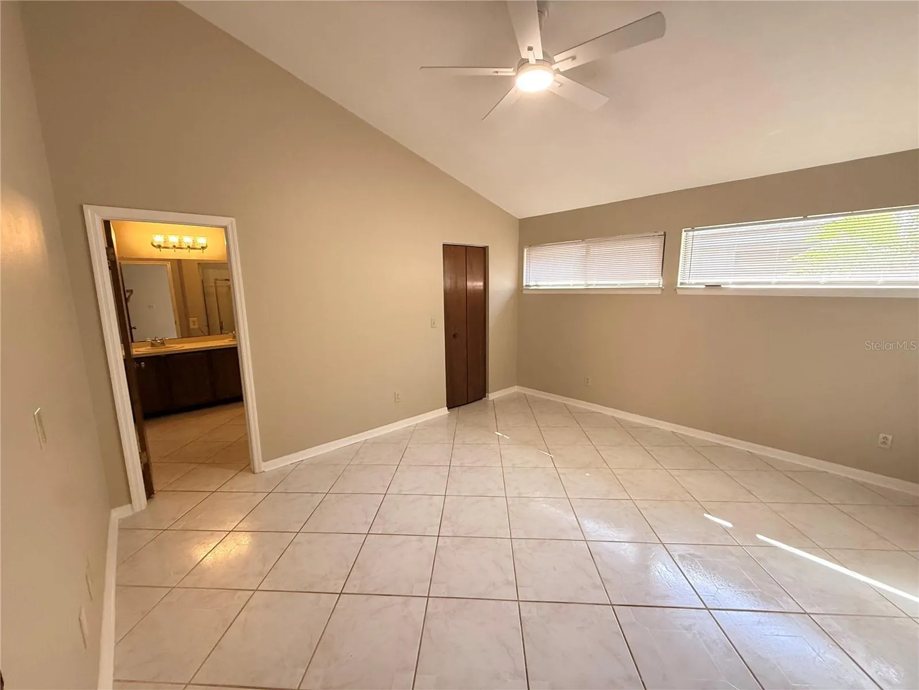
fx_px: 372
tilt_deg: -6.8
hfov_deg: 102.1
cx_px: 460
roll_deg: +1.6
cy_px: 345
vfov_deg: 85.7
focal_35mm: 14
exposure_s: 1/120
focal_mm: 2.22
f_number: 2.2
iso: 320
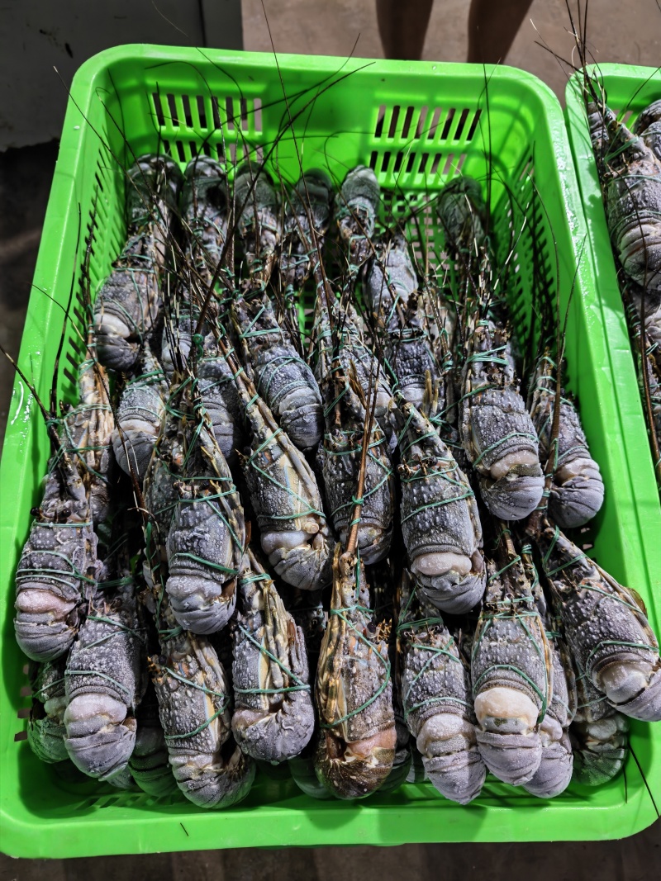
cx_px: 330
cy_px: 440
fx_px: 611
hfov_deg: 56.8
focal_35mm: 24
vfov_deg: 71.6
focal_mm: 6.12
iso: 2000
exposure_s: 1/25
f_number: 1.9
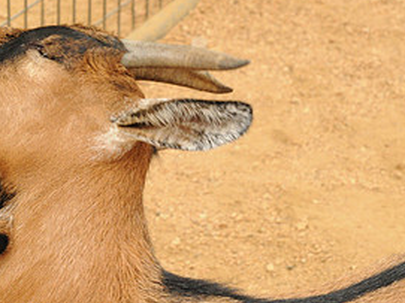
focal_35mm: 216
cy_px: 63
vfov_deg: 6.9
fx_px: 2526
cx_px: -10
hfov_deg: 9.1
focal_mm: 70
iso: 1600
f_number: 10
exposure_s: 1/200
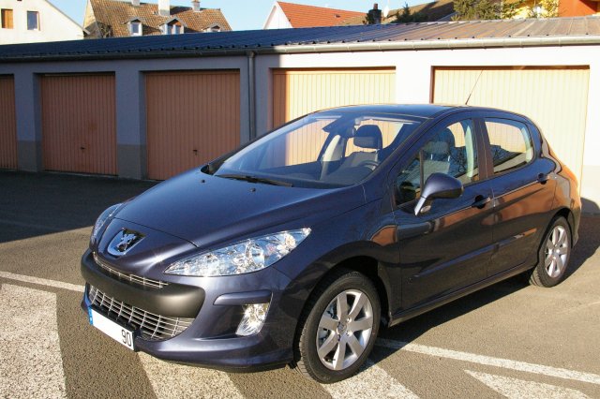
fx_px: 600
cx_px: 300
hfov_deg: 53.2
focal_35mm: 36
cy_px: 200
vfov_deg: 36.8
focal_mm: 24
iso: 1600
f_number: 9.5
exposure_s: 1/1000
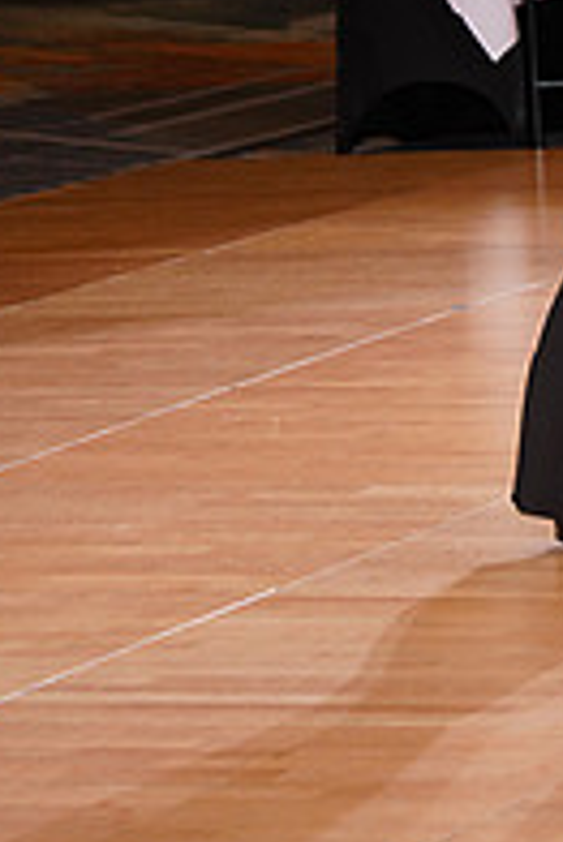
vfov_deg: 6.6
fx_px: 7282
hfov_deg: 4.4
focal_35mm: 311
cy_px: -292
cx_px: 802
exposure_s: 1/160
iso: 1600
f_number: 5
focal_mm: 105
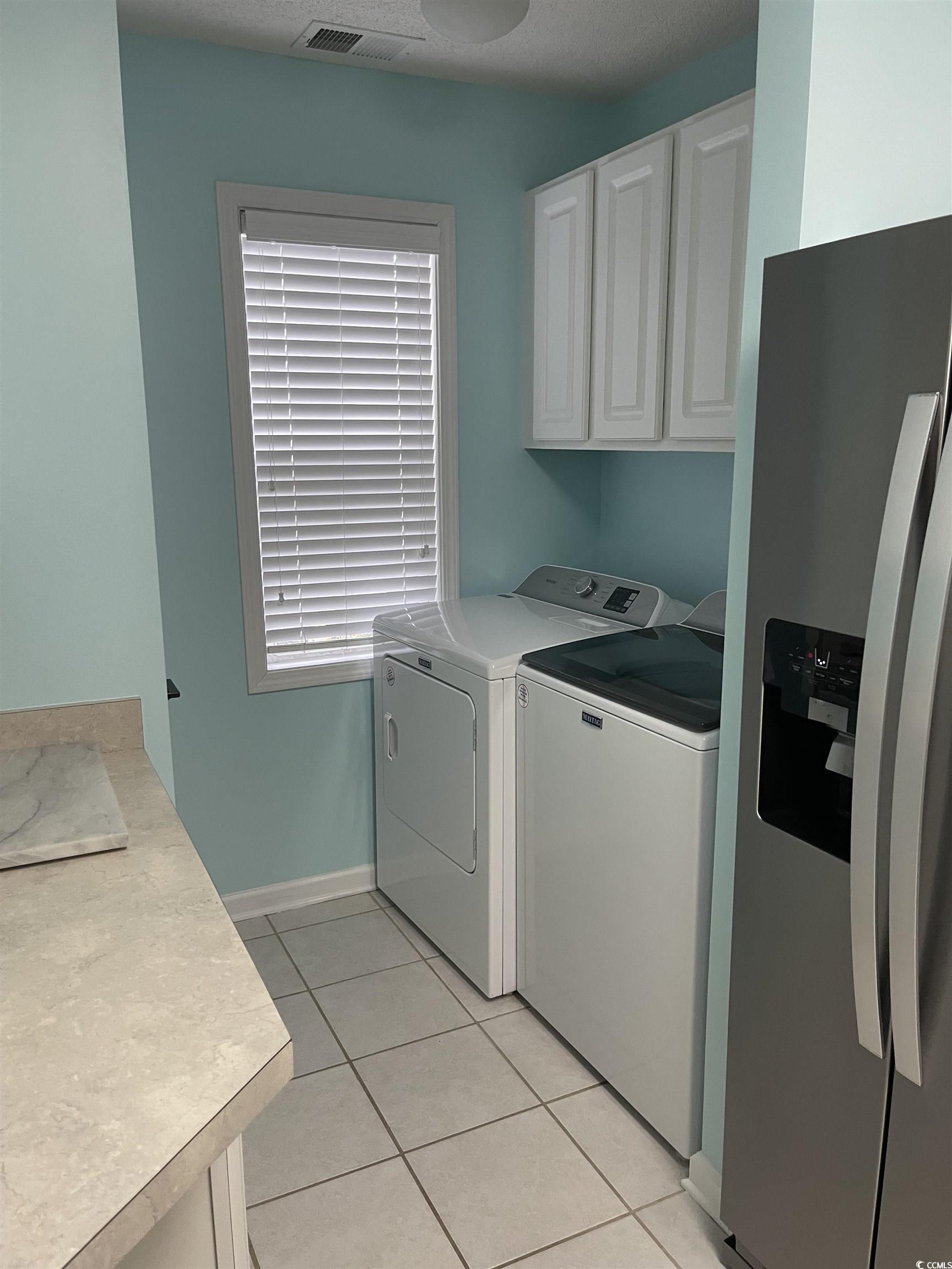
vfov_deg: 69.4
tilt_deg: -12.5
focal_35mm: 25
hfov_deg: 54.9
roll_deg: +2.6
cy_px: 634
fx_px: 917
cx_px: 476
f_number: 1.6
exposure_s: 1/60
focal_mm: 5.1
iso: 200
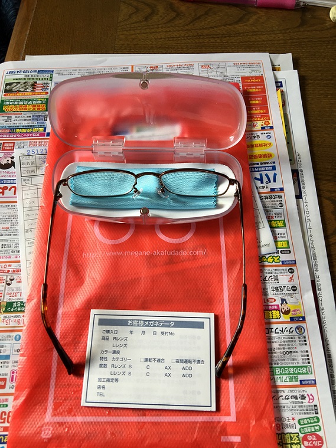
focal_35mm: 29
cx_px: 168
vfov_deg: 61.7
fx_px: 375
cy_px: 224
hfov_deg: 48.2
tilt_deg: -66.1
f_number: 2.2
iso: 32
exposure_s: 1/60
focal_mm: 4.15
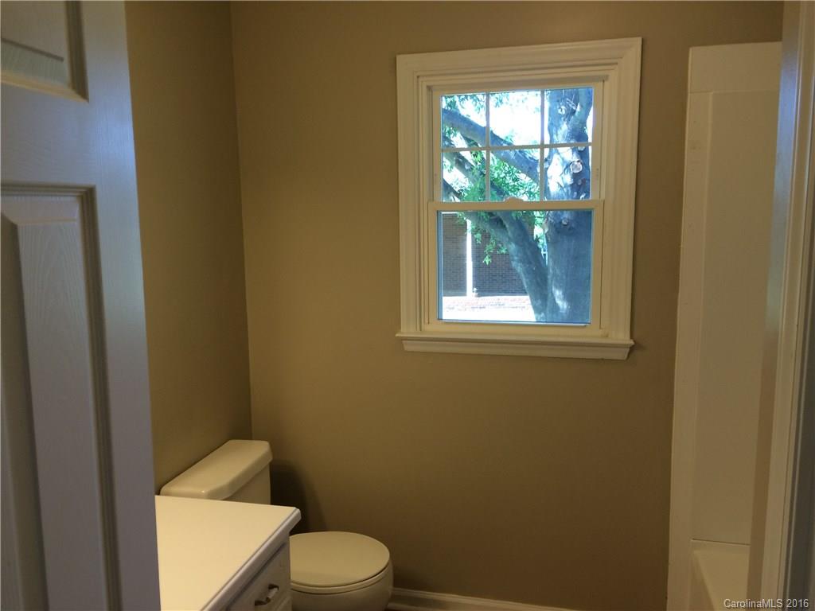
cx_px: 408
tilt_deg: -11.7
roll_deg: +1.9
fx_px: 683
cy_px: 306
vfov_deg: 48.2
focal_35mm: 29
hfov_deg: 61.7
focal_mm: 4.15
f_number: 2.2
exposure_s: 1/40
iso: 40
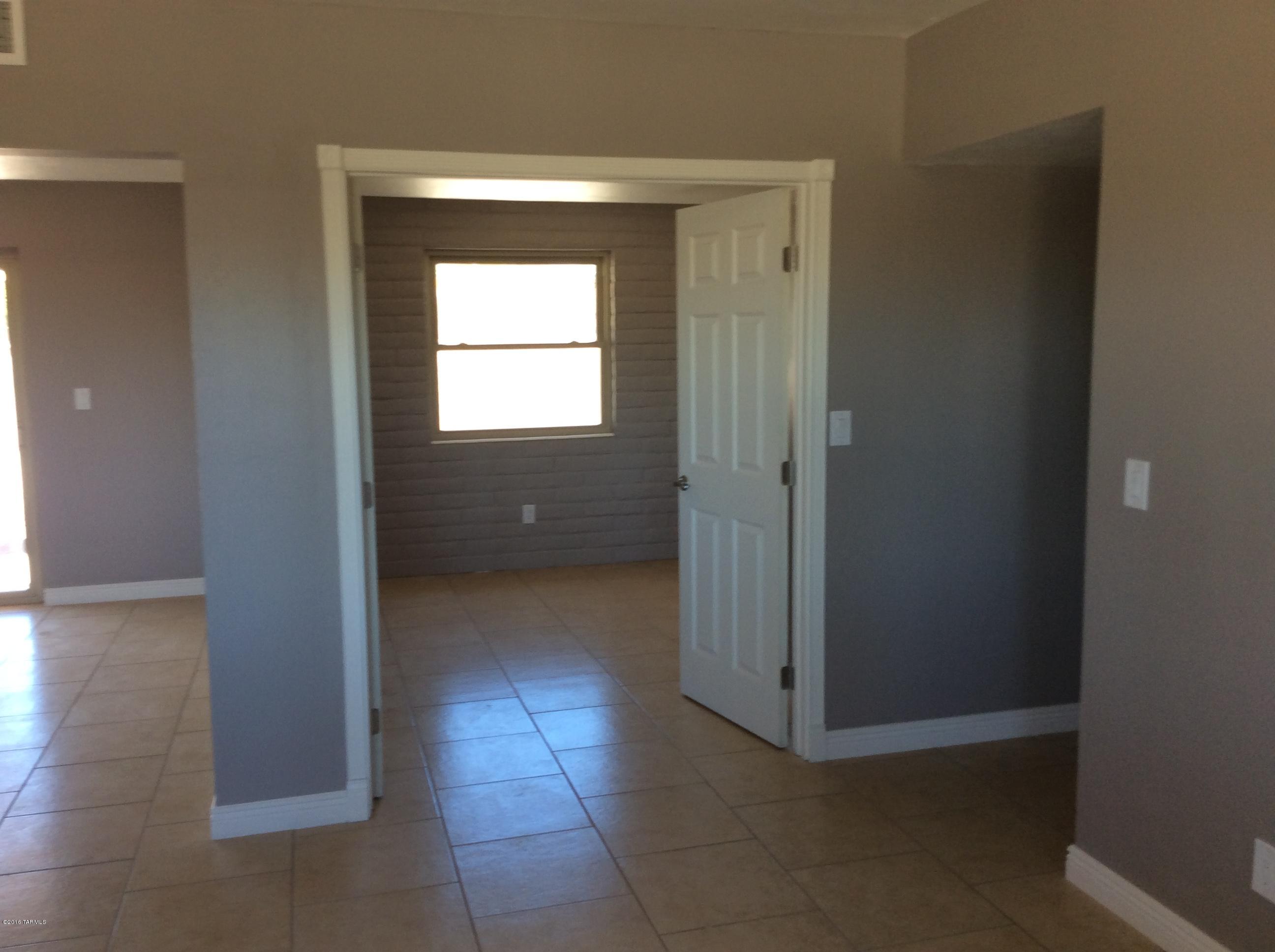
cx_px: 638
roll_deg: +0.9
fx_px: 1177
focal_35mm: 32
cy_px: 476
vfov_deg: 44.1
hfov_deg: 56.9
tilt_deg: -7.0
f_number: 2.4
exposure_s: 1/30
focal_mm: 3.3
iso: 32
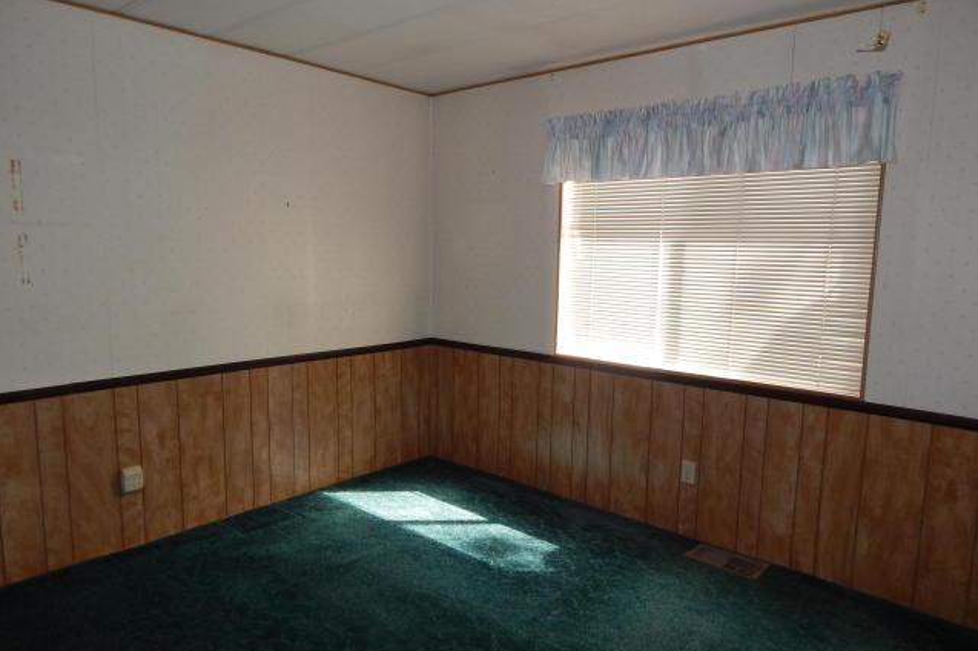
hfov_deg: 76.1
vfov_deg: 55.0
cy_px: 342
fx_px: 624
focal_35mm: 23
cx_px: 490
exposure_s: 1/30
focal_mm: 4
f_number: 3
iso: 140
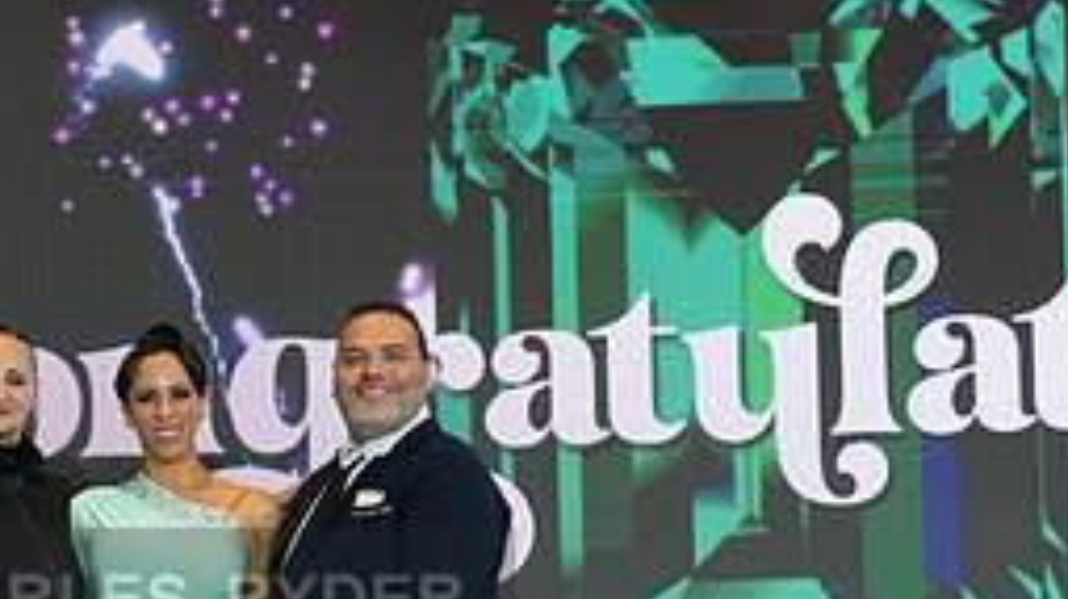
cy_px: 639
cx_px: 59
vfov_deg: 14.6
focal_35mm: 81
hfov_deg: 25.2
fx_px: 2292
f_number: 5
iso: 1250
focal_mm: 34
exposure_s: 1/200
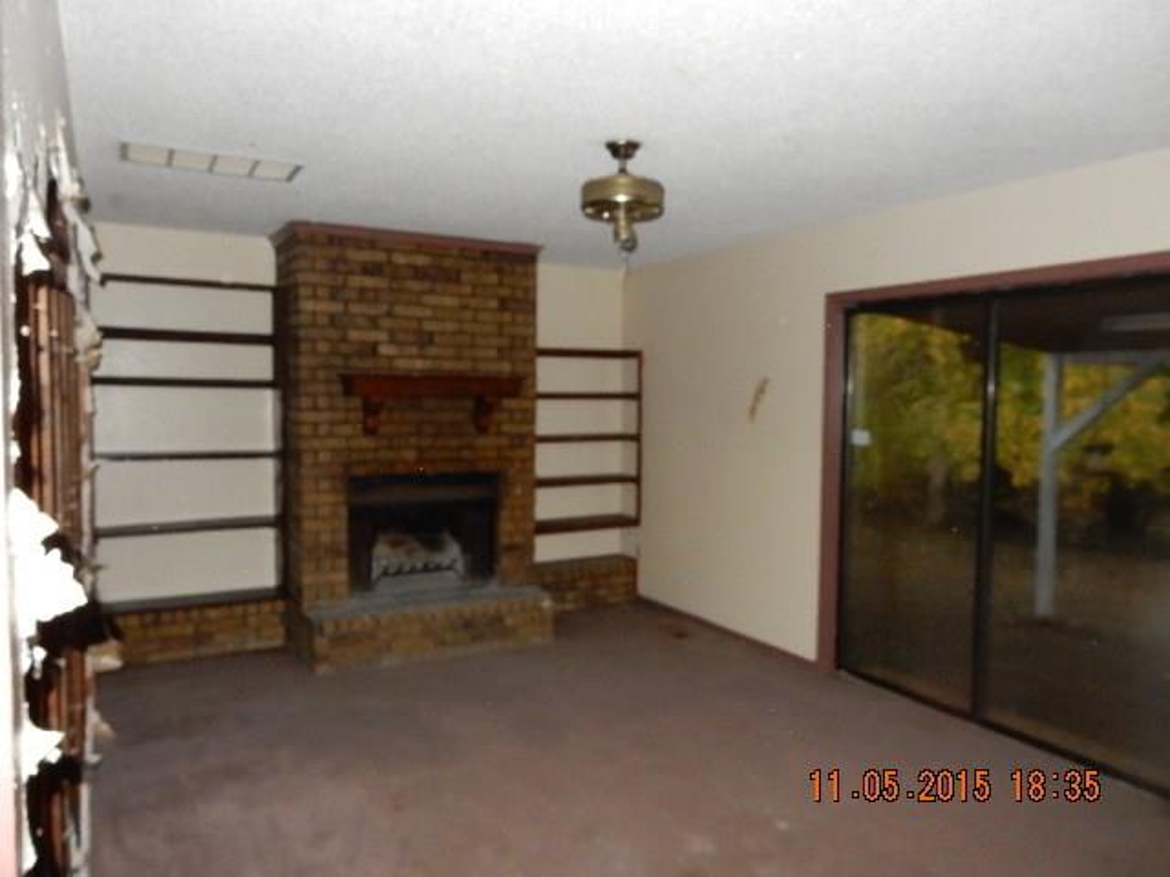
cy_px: 438
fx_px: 845
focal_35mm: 25
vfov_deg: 54.9
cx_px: 585
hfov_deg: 69.4
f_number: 3.7
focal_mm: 4.5
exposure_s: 1/30
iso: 640
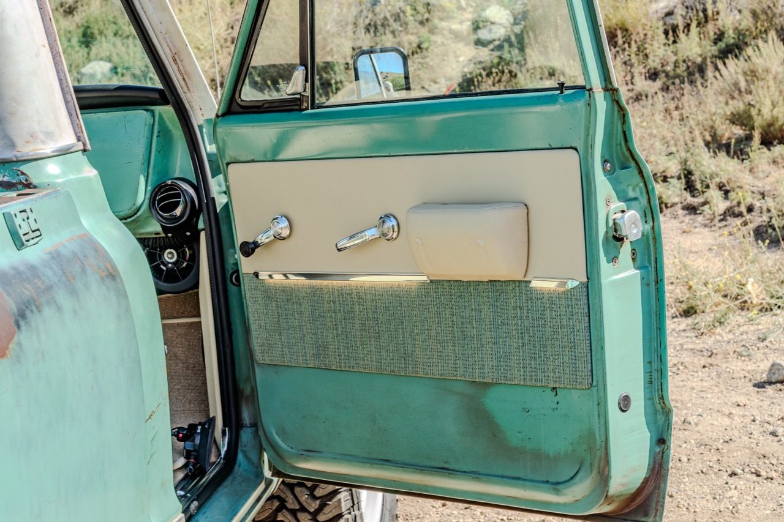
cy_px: 261
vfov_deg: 18.2
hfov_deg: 27.0
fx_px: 1633
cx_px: 392
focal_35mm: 75
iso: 320
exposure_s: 1/60
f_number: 13
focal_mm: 75
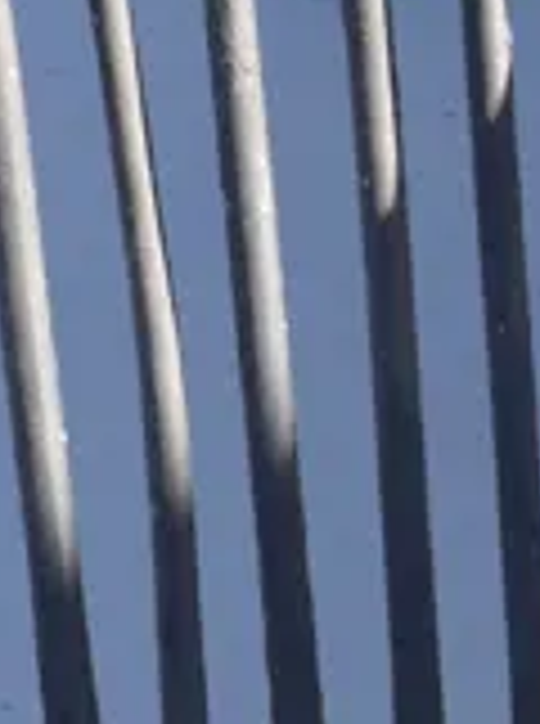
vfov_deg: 5.9
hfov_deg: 4.6
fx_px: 6662
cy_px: 1880
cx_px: 425
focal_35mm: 319
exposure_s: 1/125
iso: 200
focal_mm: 25
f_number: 6.3
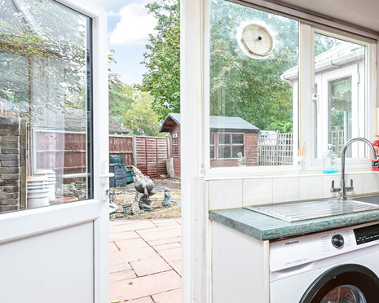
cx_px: 411
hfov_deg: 44.5
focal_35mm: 31
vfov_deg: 47.1
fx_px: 348
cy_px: 162
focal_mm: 15
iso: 400
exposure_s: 1/60
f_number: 5.6
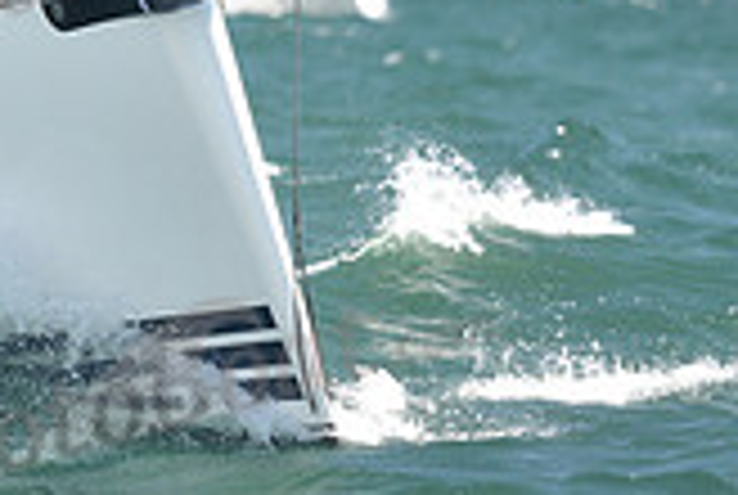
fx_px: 11973
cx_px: -369
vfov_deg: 2.4
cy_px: -236
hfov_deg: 3.5
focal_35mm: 583
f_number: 3.2
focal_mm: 165
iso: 320
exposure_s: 1/800
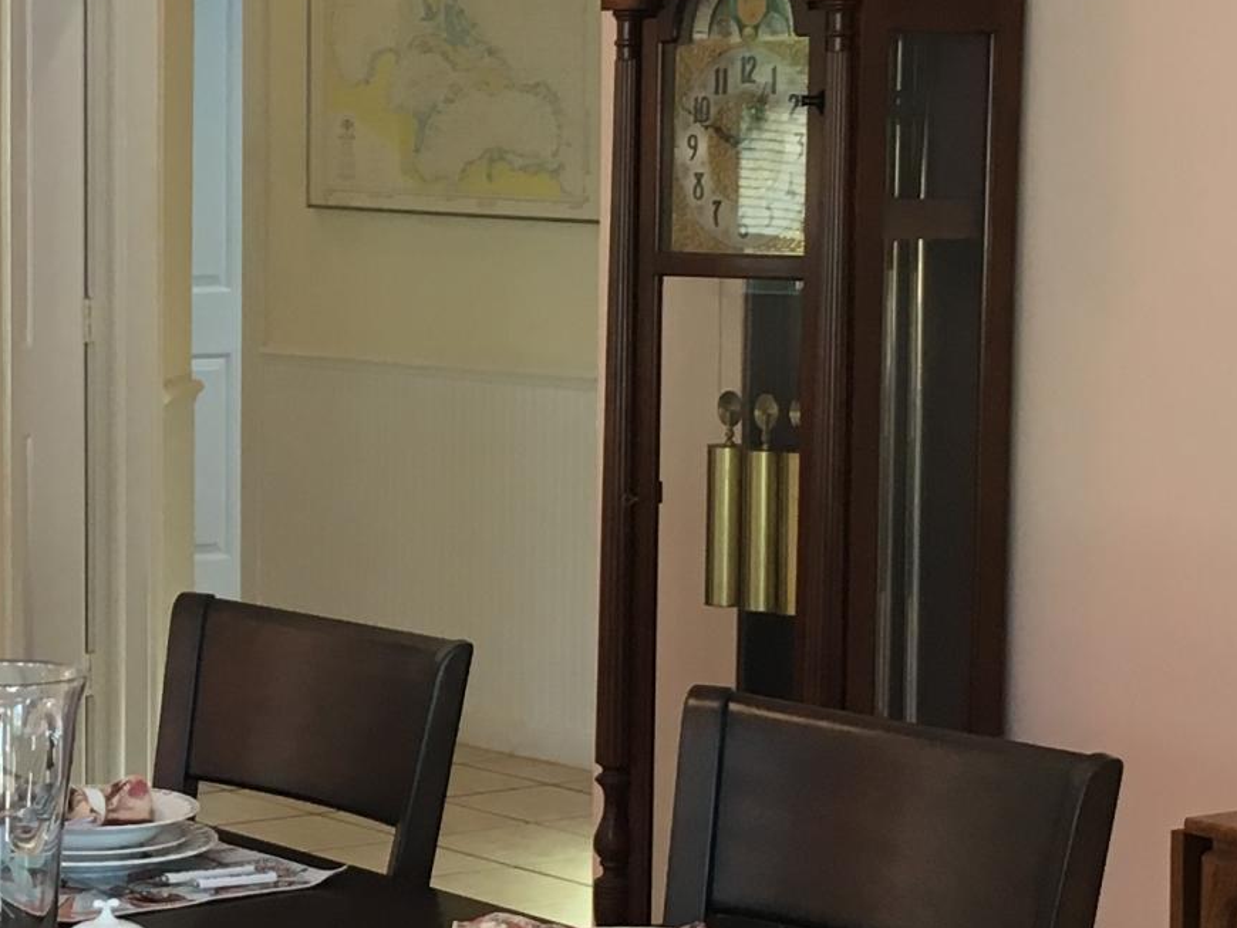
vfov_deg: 14.8
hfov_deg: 19.2
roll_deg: -0.6
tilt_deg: -4.9
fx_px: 3574
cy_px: 507
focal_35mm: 100
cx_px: 77
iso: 64
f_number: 2.2
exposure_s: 1/30
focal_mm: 4.15
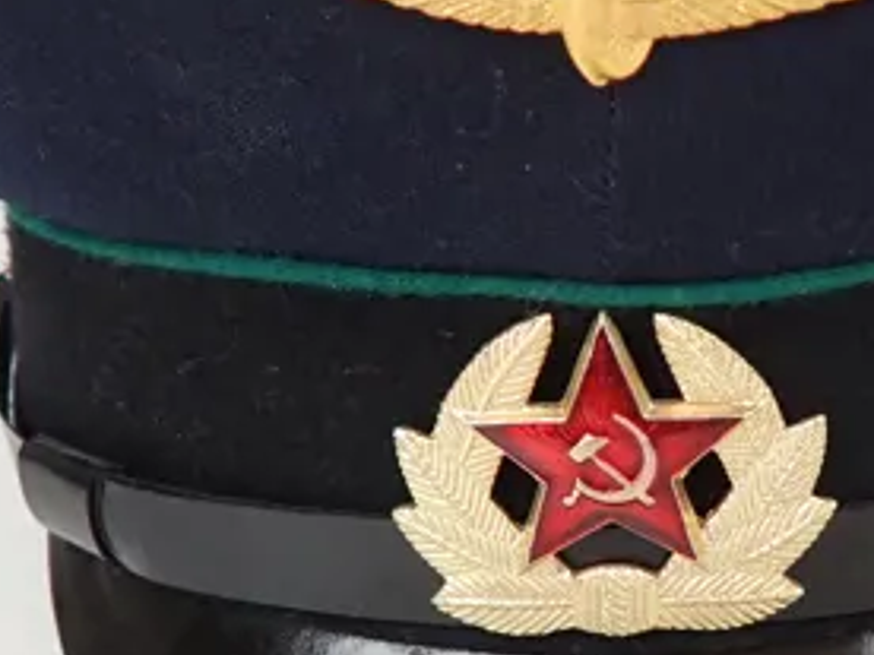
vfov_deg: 26.5
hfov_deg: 34.1
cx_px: 671
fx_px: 1389
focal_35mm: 55
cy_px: 402
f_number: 2
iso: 200
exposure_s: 1/80
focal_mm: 3.33
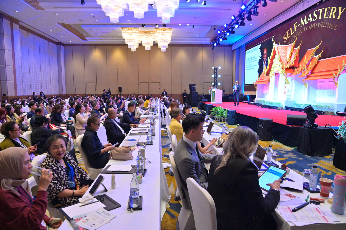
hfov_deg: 73.8
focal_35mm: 24
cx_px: 173
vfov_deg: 53.1
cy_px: 115
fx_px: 231
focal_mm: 24
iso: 3200
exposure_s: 1/125
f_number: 5.6
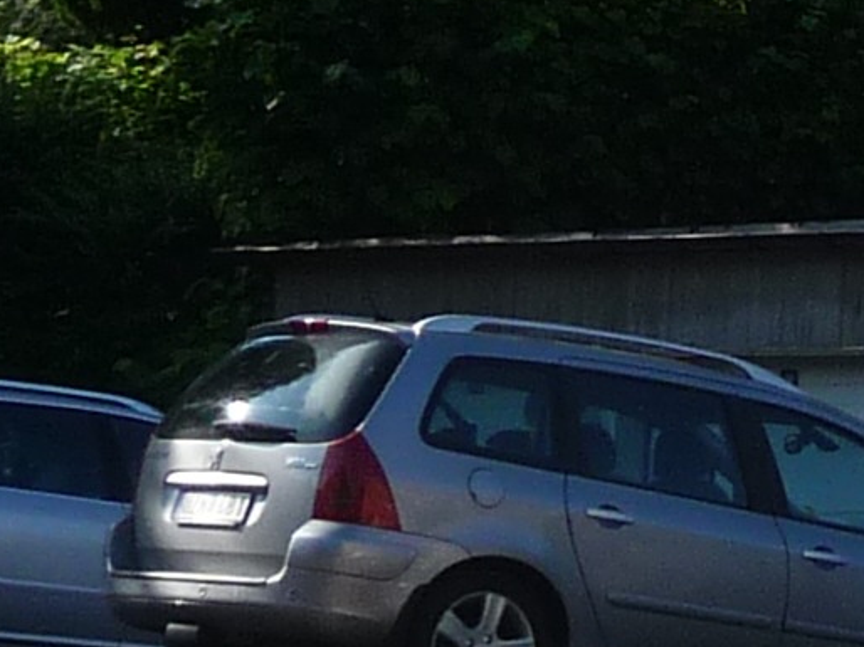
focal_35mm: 269
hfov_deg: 7.1
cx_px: 1728
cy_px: -66
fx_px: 6711
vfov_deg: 5.5
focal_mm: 6.7
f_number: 3.9
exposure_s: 1/500
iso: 100
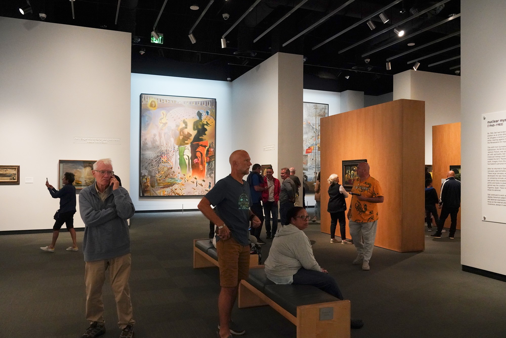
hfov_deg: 65.5
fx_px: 394
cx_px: 253
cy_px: 169
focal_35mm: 28
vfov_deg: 46.4
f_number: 6.3
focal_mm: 28
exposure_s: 1/100
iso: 8000
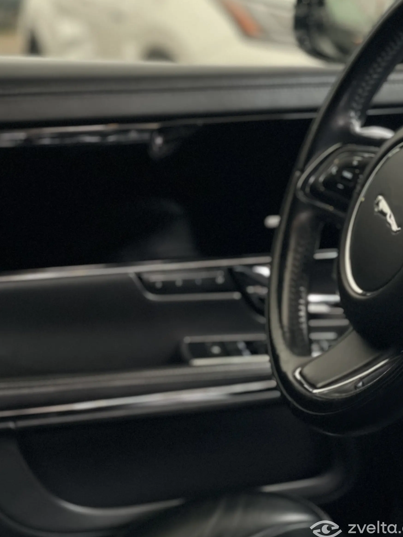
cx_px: 374
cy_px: 254
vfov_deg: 25.0
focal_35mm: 78
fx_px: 1211
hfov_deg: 18.5
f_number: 2
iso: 250
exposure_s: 1/83
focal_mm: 6
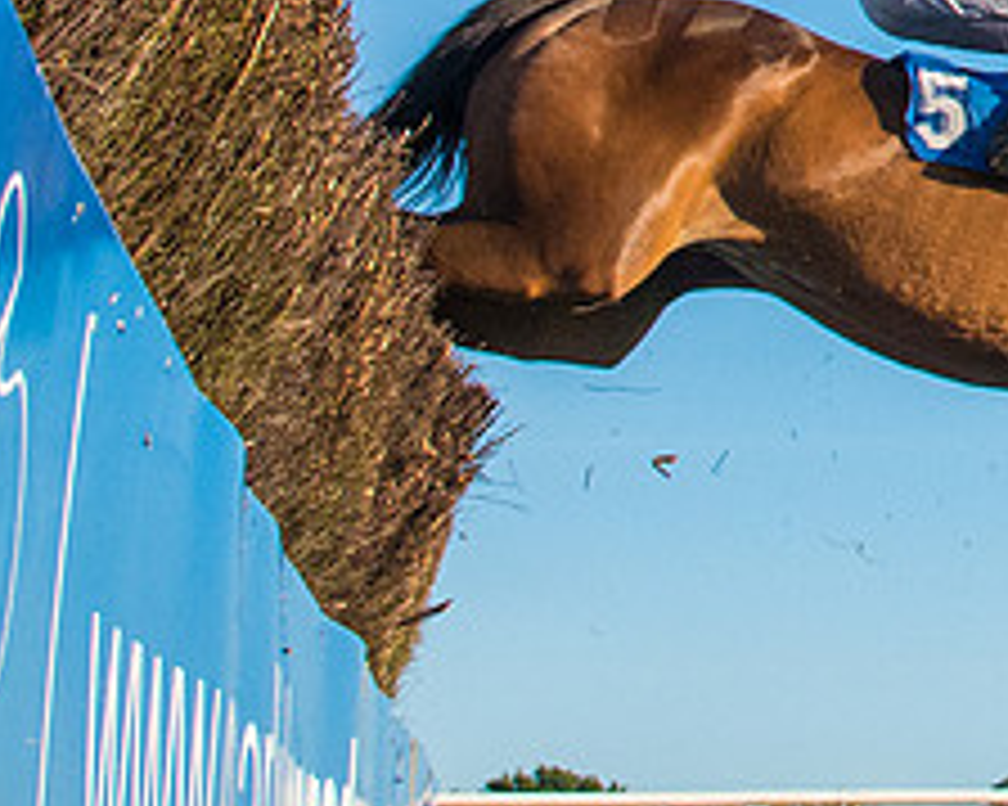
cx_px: 1697
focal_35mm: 129
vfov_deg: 11.5
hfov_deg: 13.7
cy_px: -380
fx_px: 3847
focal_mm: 27
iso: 2000
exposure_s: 1/2500
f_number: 6.3
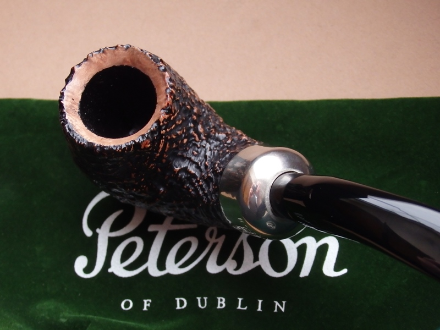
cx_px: 220
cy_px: 165
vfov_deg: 20.2
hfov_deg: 26.7
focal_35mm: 73
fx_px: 928
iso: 640
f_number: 4.5
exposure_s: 1/80
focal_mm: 13.1
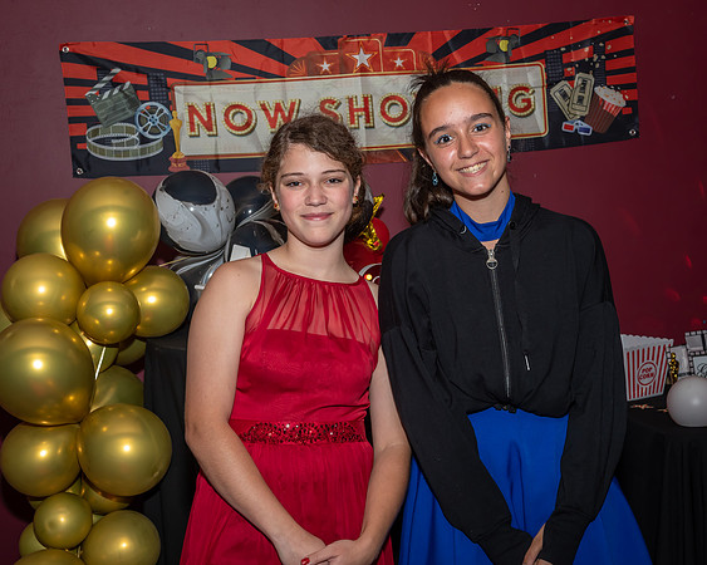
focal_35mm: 57
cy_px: 268
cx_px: 405
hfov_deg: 33.1
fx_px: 1189
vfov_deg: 26.7
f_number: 7.1
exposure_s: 1/250
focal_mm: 32
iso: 400
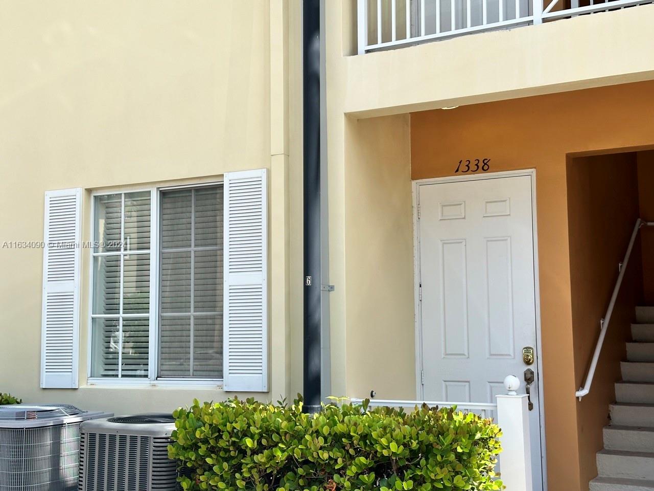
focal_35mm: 48
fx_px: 907
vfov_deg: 30.3
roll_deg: +0.5
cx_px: 327
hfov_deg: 39.7
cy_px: 246
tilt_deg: +5.1
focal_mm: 6.86
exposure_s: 1/1848
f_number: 1.78
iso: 64
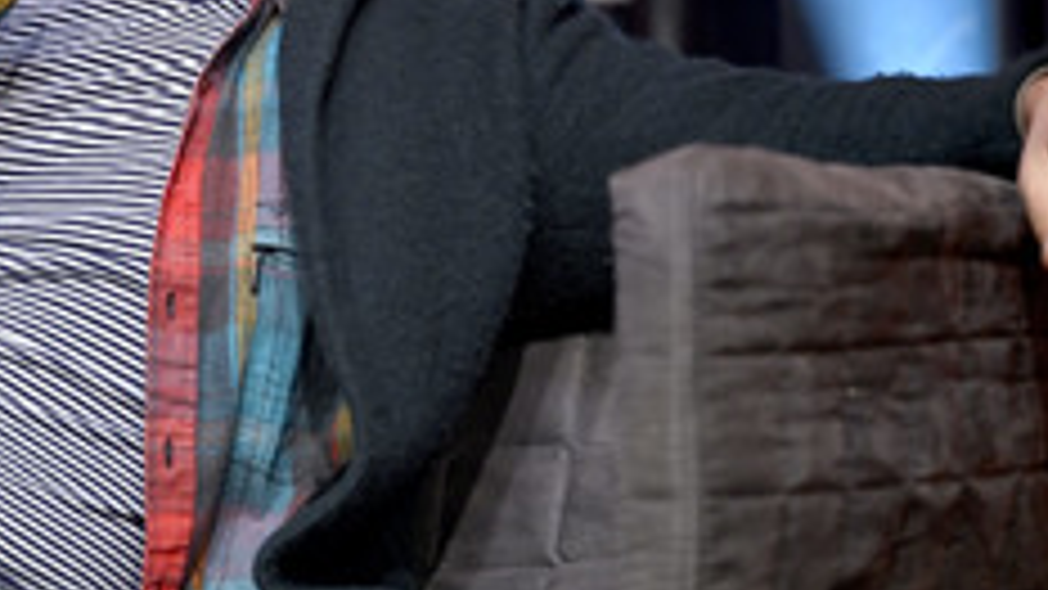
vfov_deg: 3.0
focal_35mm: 406
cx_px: 196
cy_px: 90
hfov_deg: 5.3
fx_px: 11281
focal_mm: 200
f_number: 2.8
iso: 800
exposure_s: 1/400
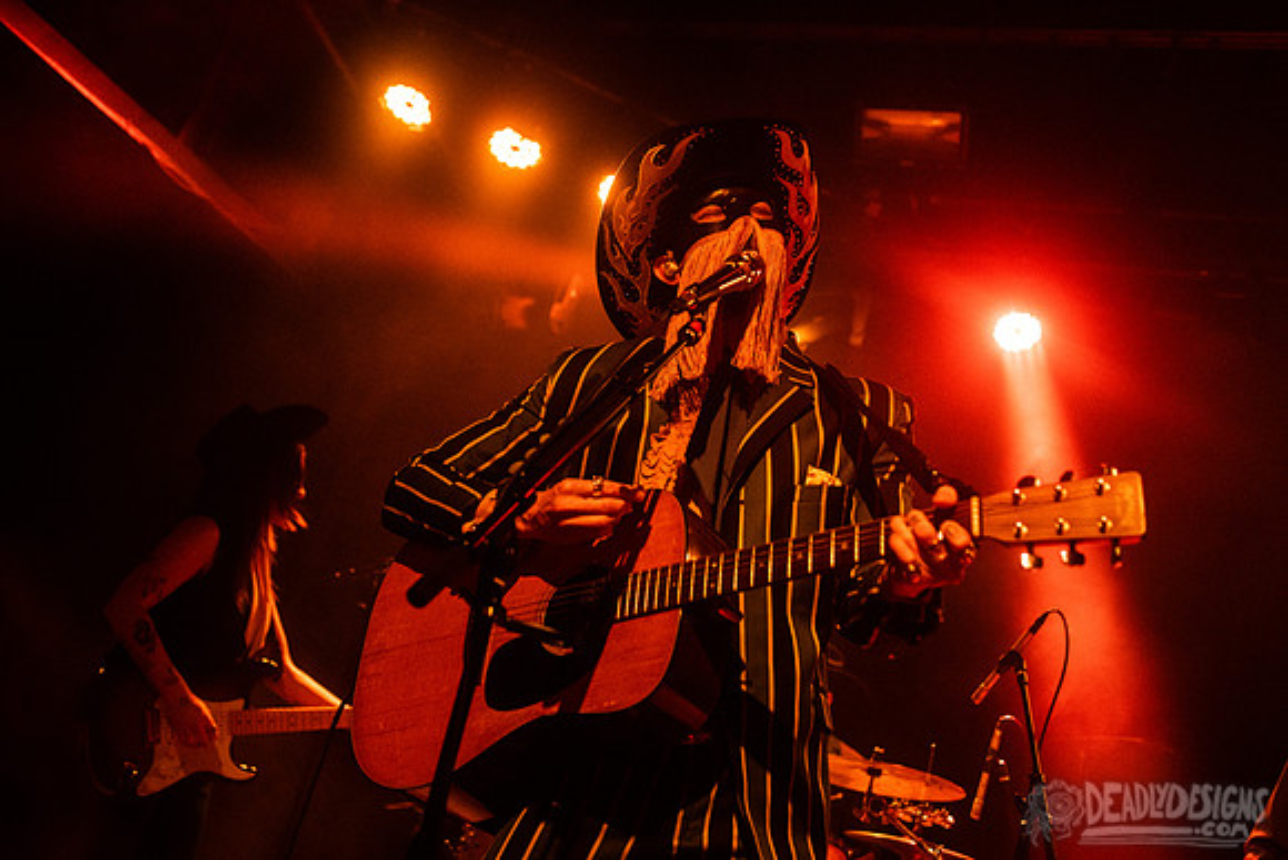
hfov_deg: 44.1
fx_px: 1587
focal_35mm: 44
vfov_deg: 30.3
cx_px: 574
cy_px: 383
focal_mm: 40
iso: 3200
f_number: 3.2
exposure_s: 1/160
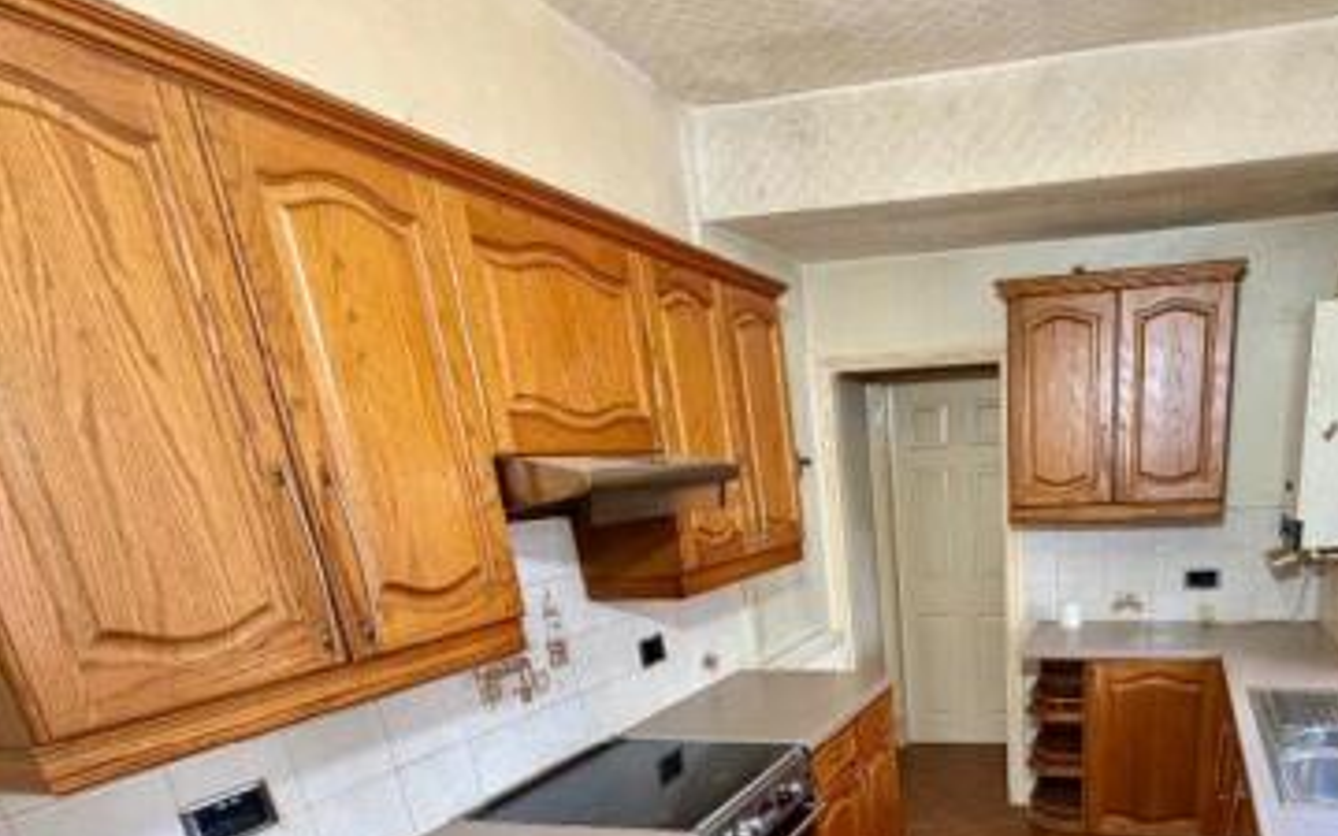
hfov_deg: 71.0
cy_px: 778
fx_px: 875
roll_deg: +3.1
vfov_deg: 45.4
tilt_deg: -22.3
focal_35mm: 24
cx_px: 961
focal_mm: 2.22
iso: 320
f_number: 2.2
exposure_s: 1/121
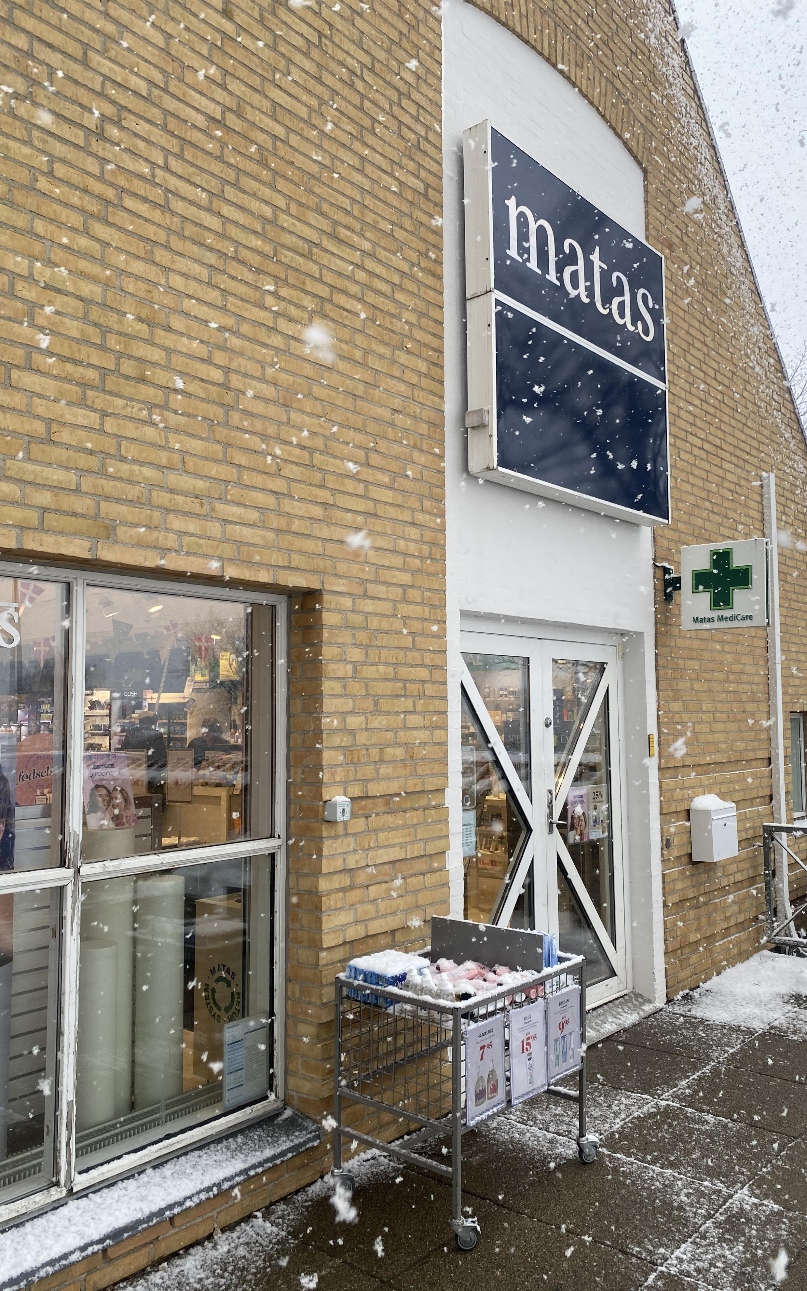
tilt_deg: +5.1
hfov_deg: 44.5
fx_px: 985
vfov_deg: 66.5
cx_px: 423
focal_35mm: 28
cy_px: 649
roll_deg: -0.1
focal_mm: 4.25
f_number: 1.8
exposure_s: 1/222
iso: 32
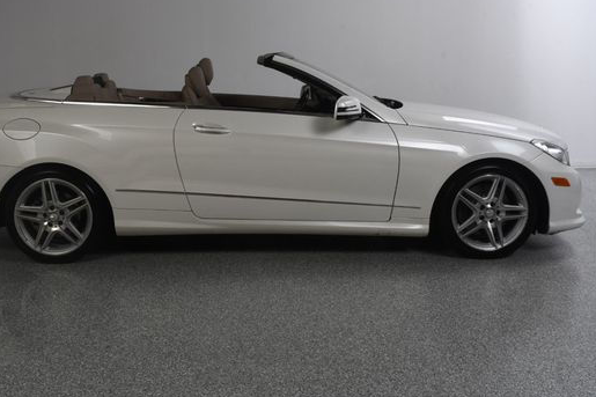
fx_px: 679
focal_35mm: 41
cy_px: 157
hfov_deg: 47.1
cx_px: 237
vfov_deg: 32.5
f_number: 14
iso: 100
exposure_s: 1/160
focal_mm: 22
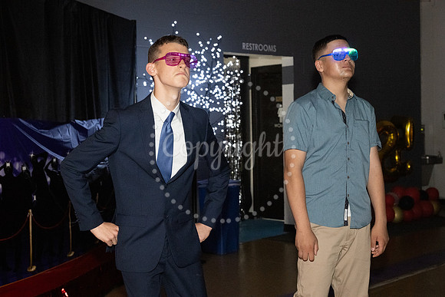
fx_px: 668
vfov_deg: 25.1
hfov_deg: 36.9
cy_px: 148
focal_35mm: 54
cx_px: 222
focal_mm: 54
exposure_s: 1/100
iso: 6400
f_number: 5.6
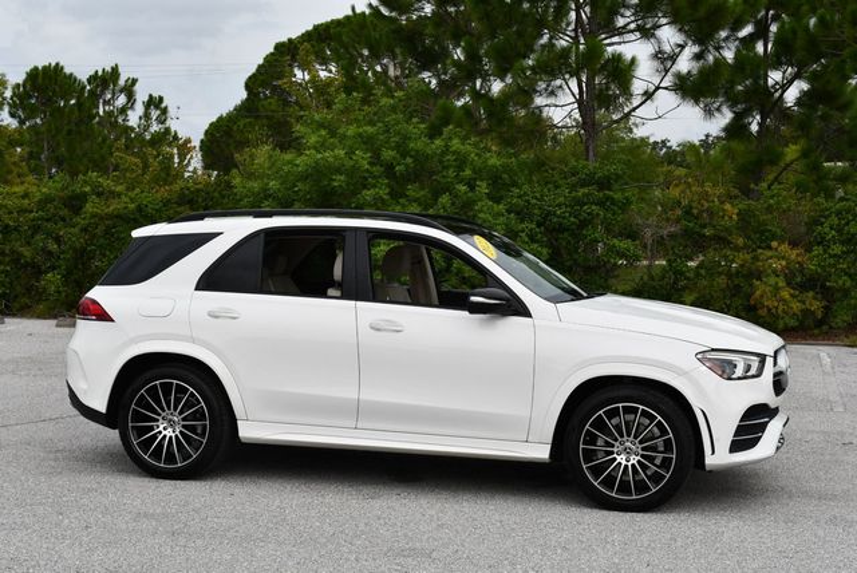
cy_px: 286
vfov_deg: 24.2
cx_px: 428
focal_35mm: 56
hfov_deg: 35.6
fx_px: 1334
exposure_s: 1/250
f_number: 8
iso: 140
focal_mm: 28
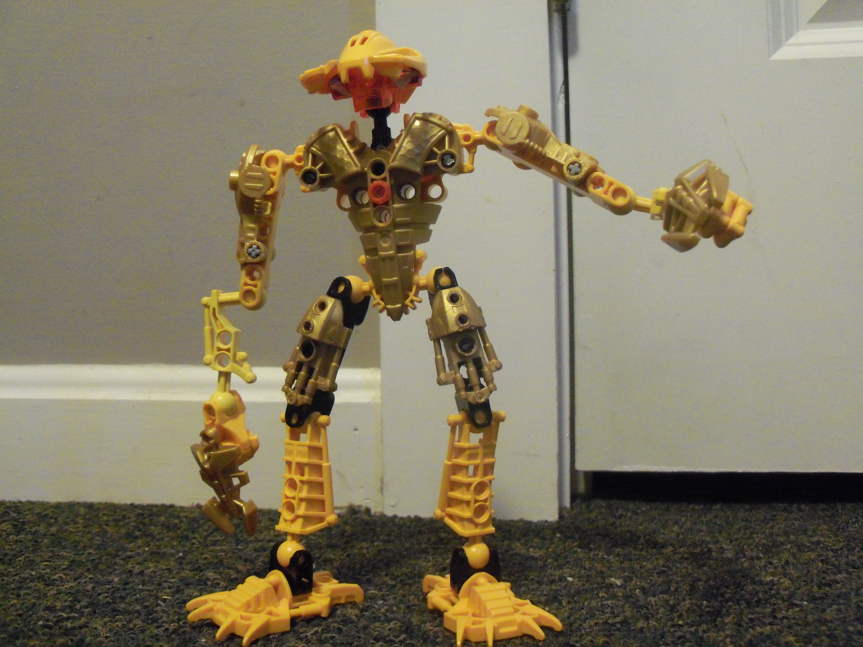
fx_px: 873
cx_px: 432
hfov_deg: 52.6
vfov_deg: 40.7
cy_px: 324
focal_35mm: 35
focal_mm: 6.3
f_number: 3
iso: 400
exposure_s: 1/4
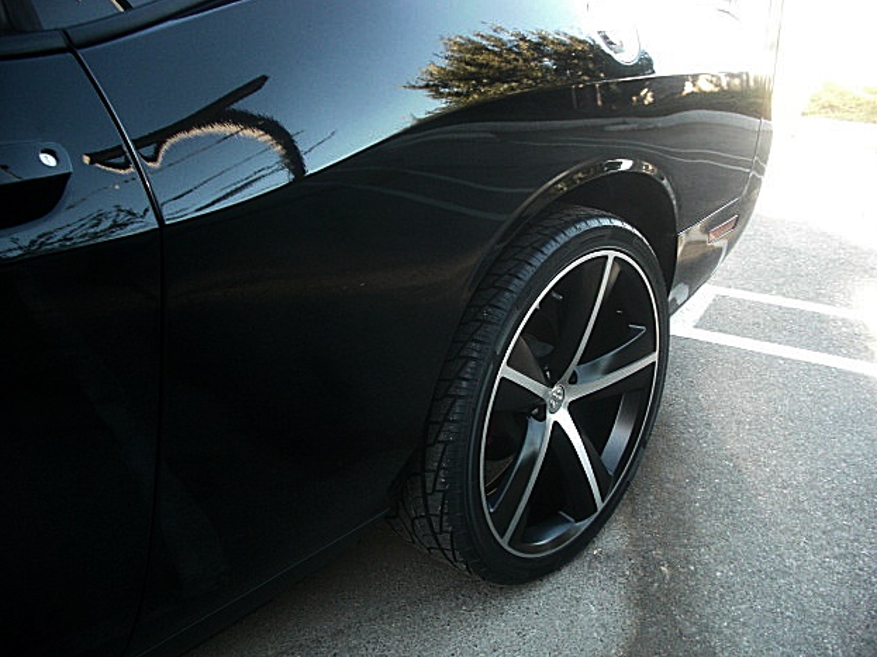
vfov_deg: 38.7
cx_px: 448
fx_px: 937
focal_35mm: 37
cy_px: 333
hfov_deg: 50.1
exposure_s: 1/100
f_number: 2.8
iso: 200
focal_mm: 6.3
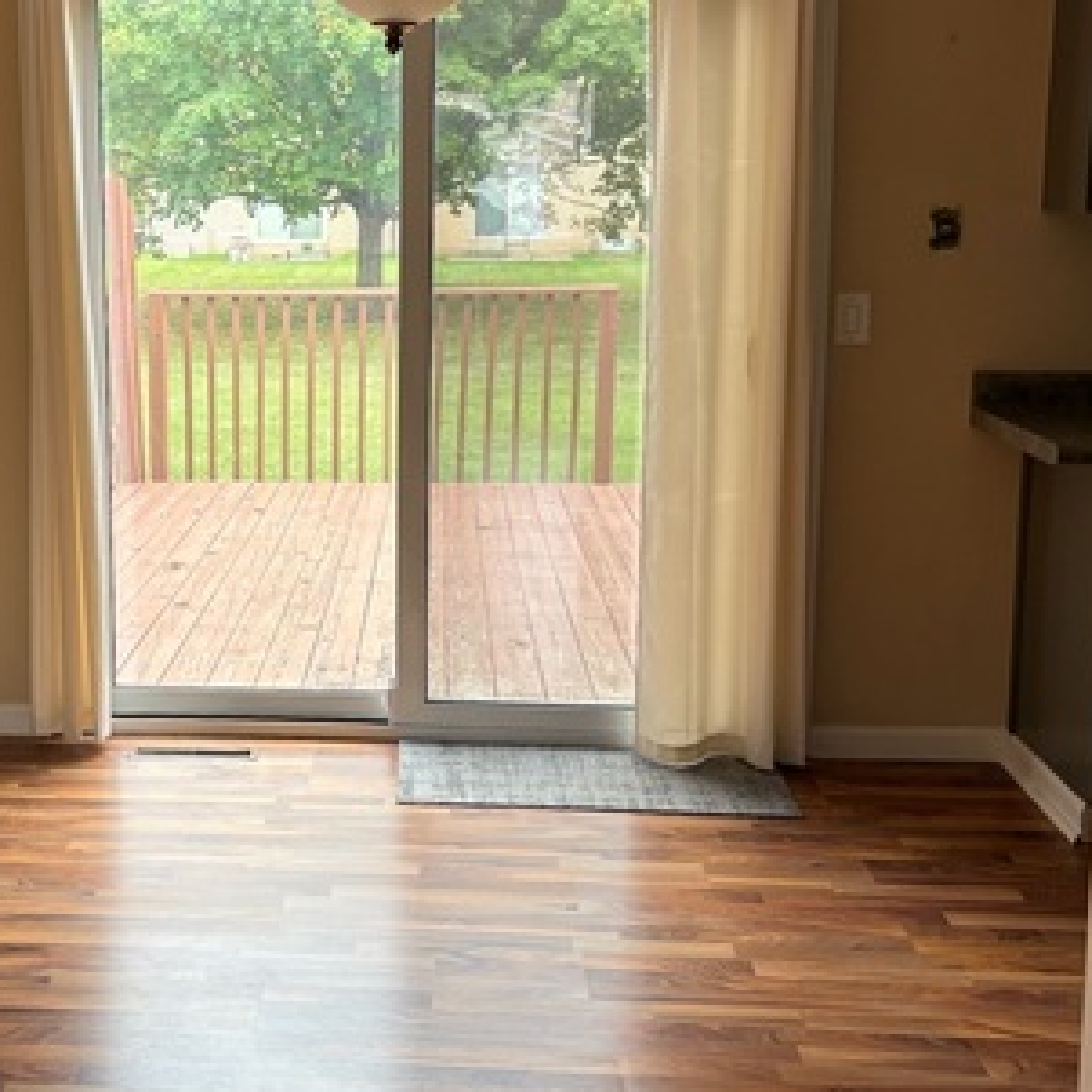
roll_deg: +0.0
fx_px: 1820
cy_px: 501
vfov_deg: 33.4
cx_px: 227
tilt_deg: -10.0
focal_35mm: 51
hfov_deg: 32.5
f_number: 1.6
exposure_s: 1/121
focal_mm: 5.96
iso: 40
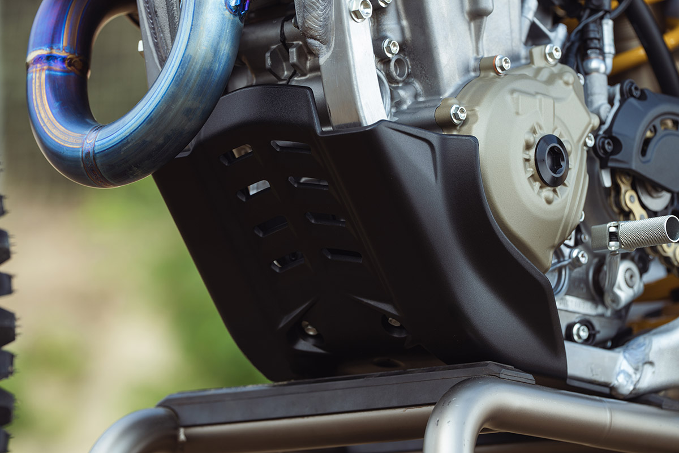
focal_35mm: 200
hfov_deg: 10.3
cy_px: 226
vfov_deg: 6.9
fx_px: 3772
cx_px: 340
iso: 100
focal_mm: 200
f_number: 5.6
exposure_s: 1/200
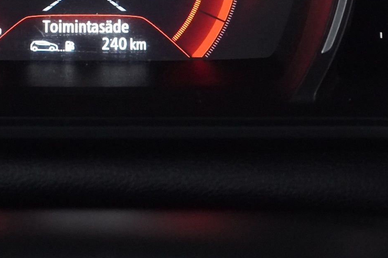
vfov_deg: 11.9
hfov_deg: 18.1
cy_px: -58
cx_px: 77
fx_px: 1207
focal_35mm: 112
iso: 10000
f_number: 4
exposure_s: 1/60
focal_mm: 28
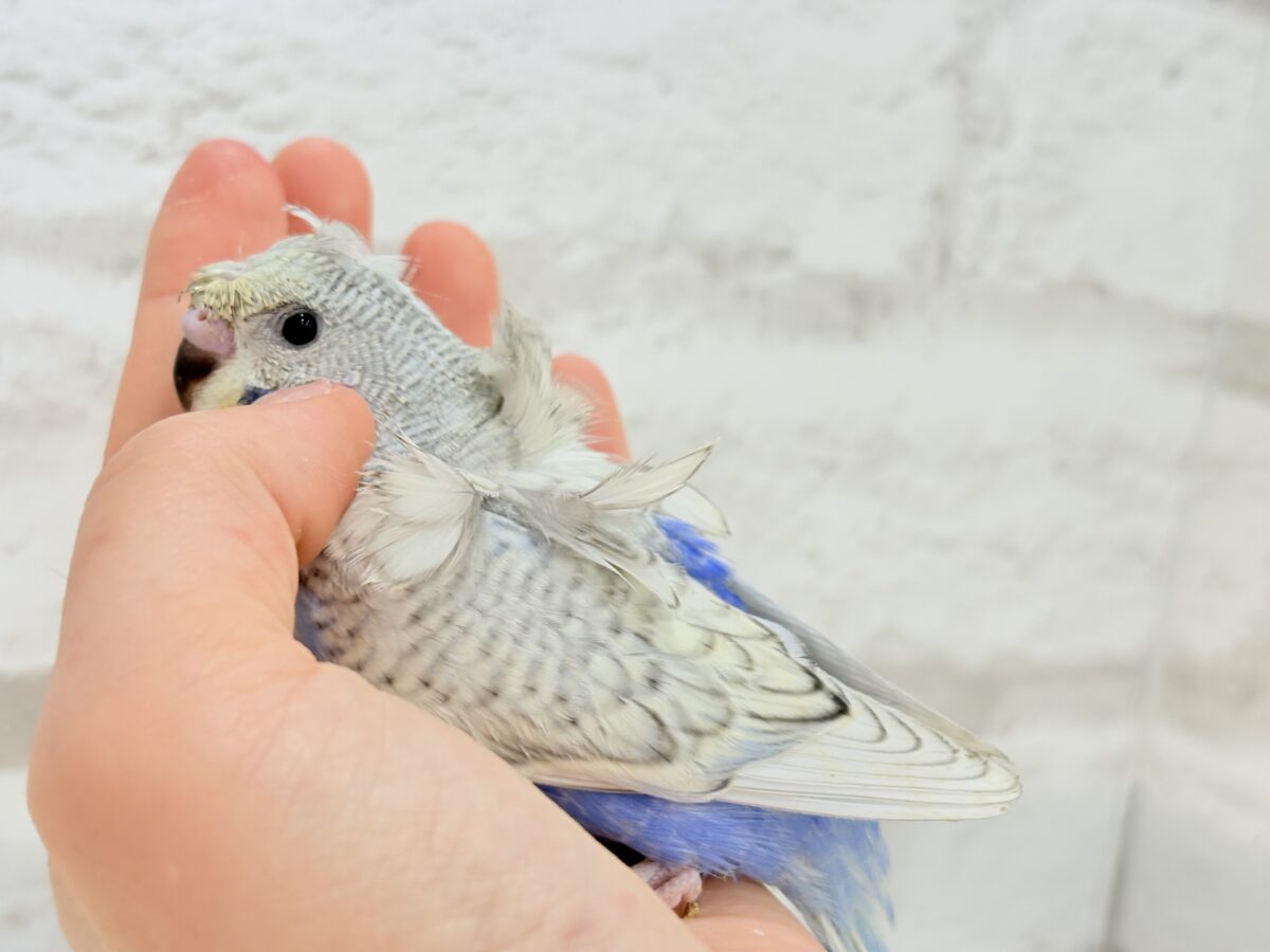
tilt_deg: -10.0
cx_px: 635
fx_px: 1908
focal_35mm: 52
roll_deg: -6.3
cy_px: 476
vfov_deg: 28.0
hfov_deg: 36.8
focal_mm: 5.96
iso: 64
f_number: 1.6
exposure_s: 1/100
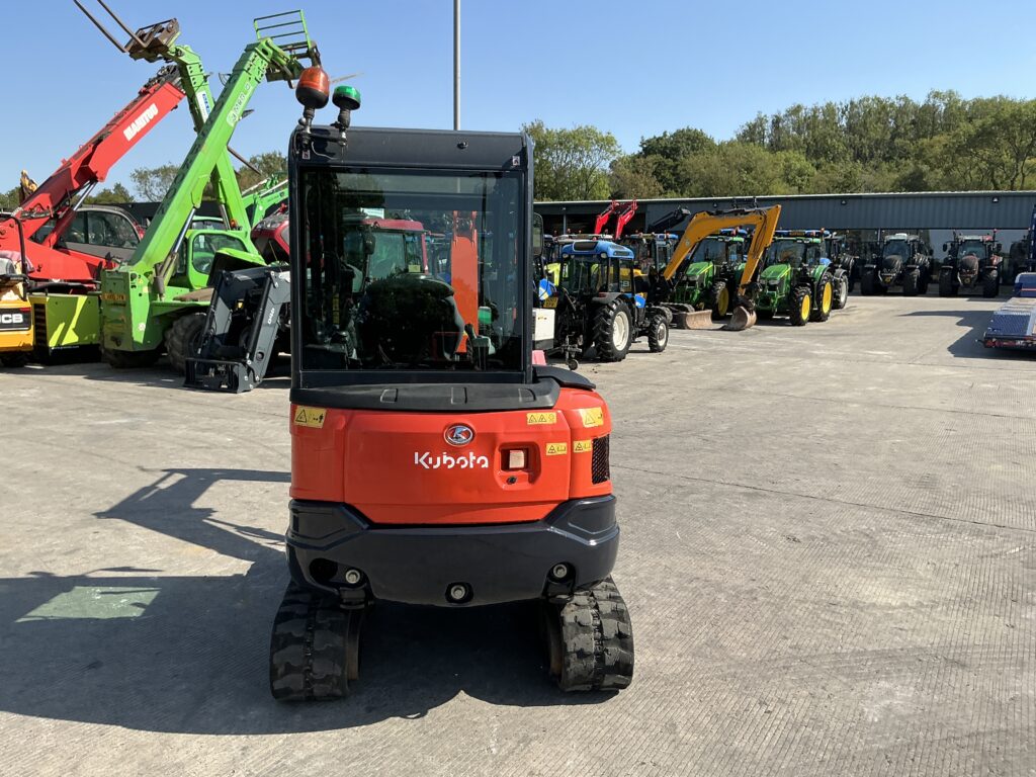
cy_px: 388
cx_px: 518
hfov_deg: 63.4
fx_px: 838
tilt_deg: -6.1
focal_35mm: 28
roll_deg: -0.9
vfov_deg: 49.7
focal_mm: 3
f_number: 1.8
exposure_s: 1/1377
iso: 25
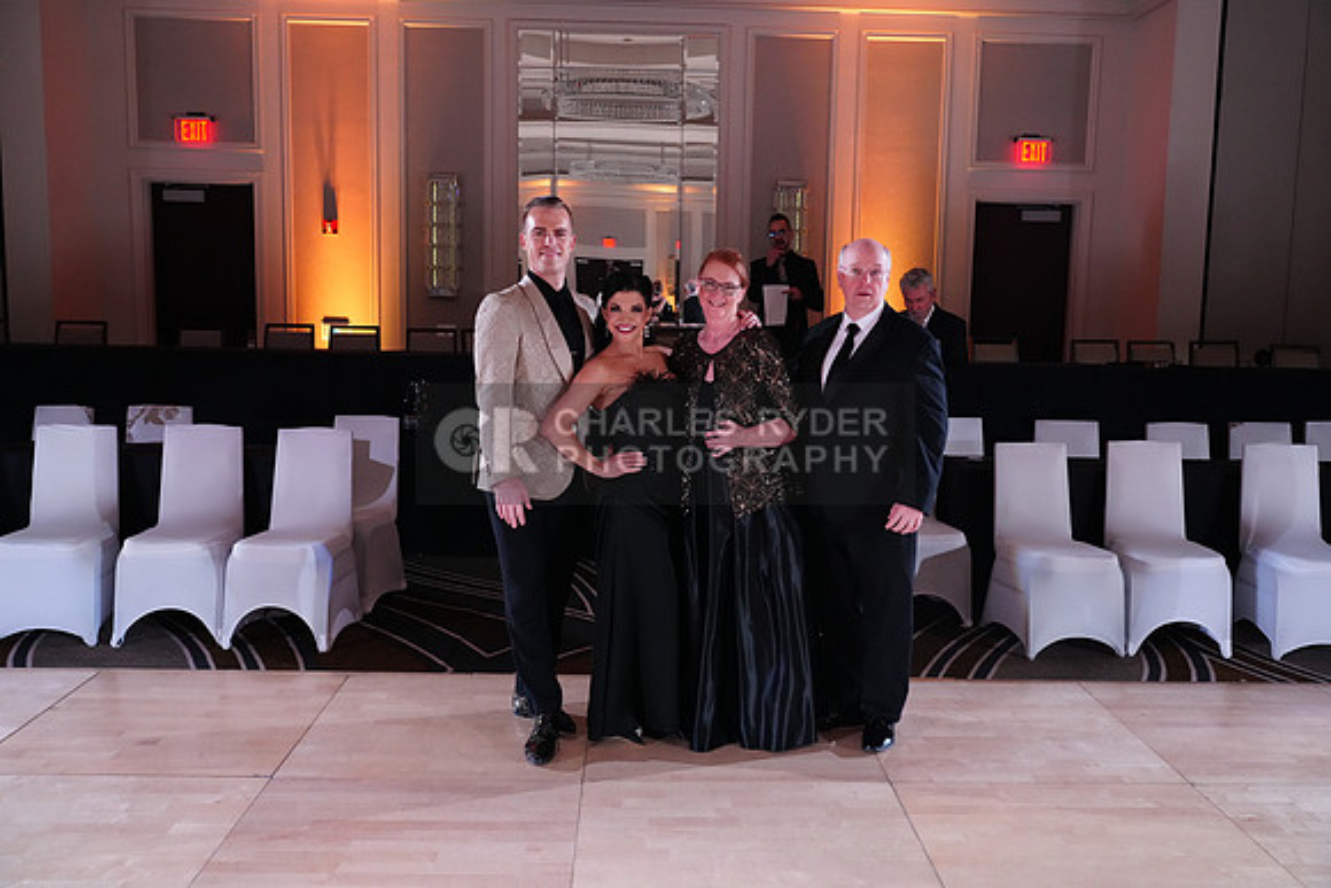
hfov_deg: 61.9
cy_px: 444
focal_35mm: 30
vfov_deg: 43.6
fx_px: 1109
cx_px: 666
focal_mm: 30
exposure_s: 1/200
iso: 5000
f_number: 4
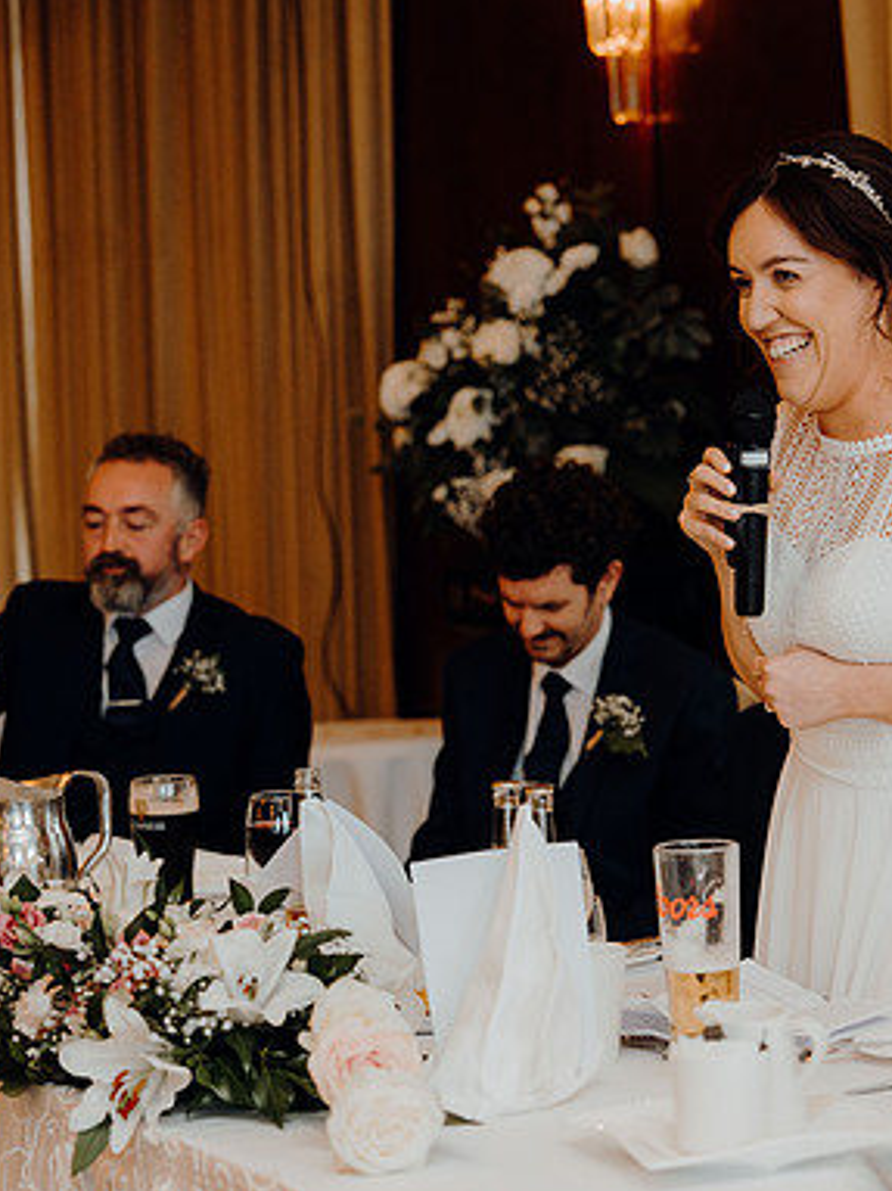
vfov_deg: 19.3
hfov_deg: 14.4
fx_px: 3506
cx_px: 709
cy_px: 596
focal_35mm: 102
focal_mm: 70
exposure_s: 1/200
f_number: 2.8
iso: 1250
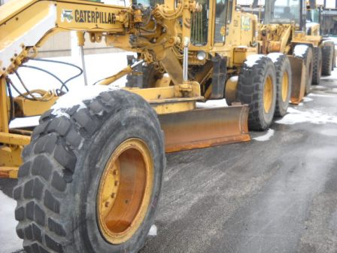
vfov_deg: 35.1
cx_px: 168
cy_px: 126
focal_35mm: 41
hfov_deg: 45.8
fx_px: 399
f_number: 3.1
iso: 104
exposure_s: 1/60
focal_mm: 6.72
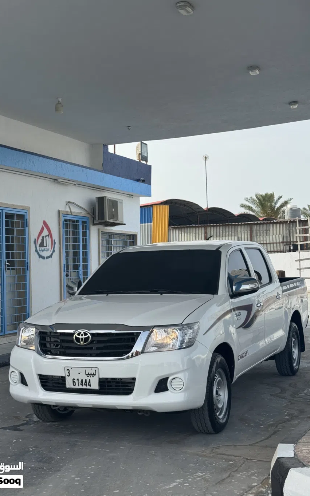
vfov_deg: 39.6
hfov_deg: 25.3
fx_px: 690
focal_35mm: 51
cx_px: 148
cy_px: 248
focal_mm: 6.76
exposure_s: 1/2252
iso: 64
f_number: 1.78
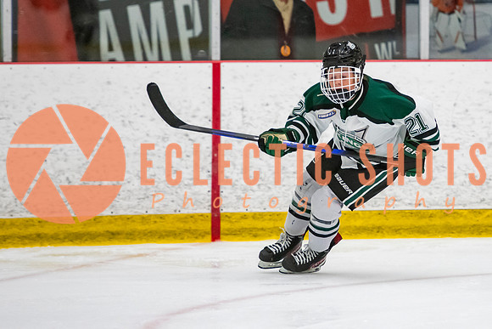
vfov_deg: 4.0
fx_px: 4654
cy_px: 168
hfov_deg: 6.0
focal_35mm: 340
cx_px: 362
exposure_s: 1/640
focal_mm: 175
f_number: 3.2
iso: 2000
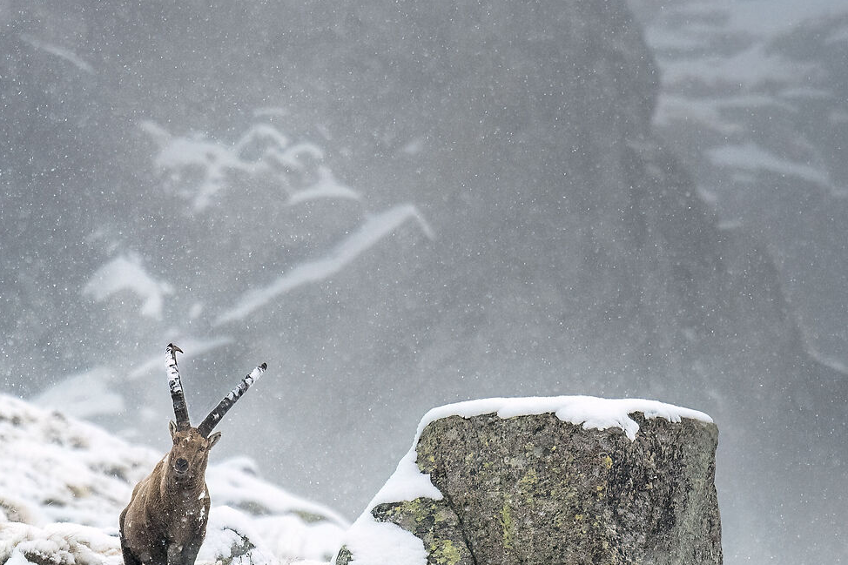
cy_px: 444
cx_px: 235
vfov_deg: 0.9
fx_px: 34830
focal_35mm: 1479
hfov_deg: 1.4
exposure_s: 1/5000
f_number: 8
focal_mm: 600
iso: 2500
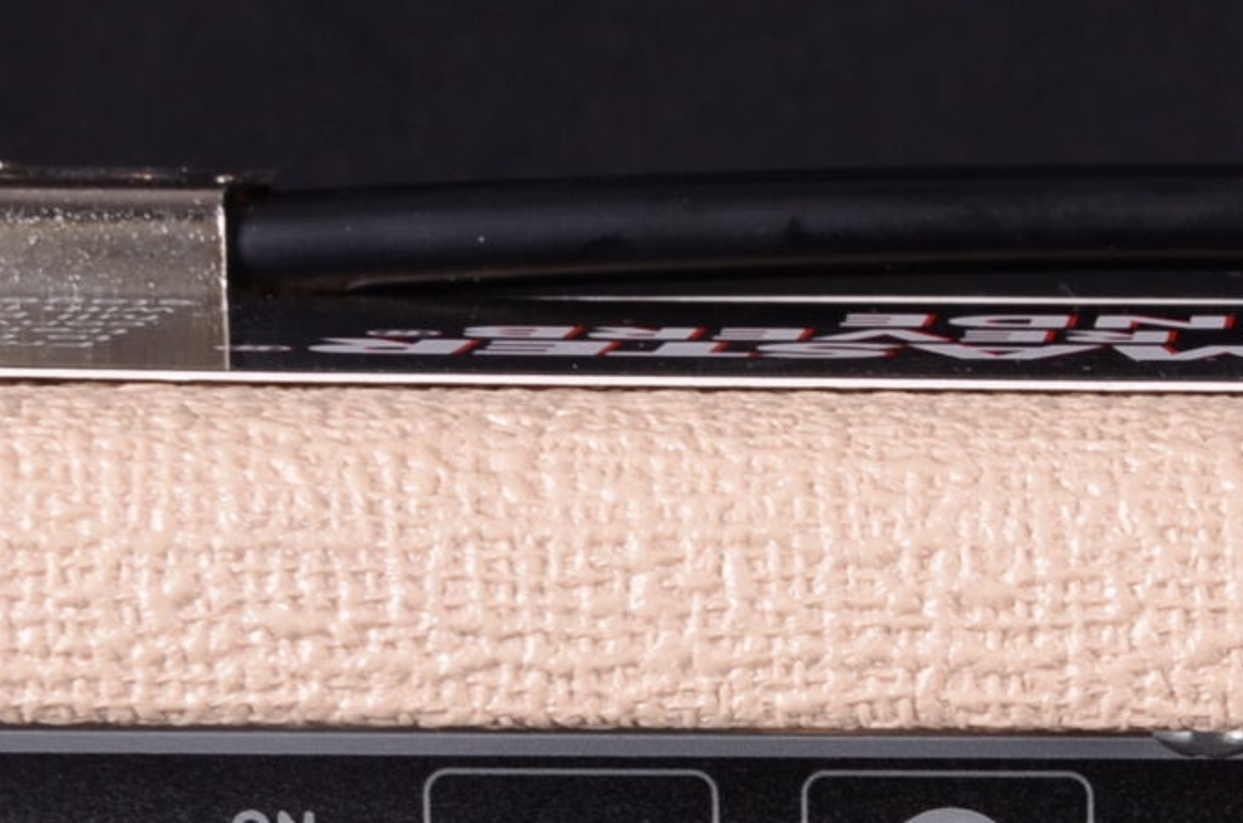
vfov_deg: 6.0
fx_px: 7785
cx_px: 1738
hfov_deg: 8.9
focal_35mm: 226
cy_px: 1255
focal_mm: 40
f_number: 13
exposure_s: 1/200
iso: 200
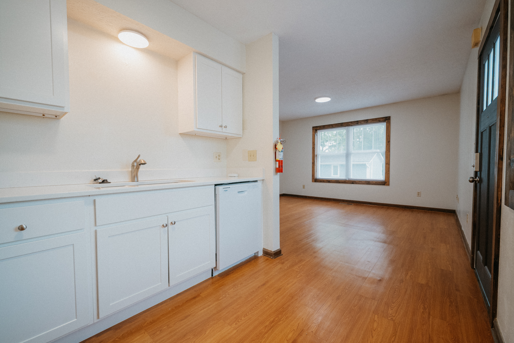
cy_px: 172
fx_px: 200
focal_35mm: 14
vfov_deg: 81.3
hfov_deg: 104.2
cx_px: 257
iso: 500
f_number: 4
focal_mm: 14
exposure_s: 1/60
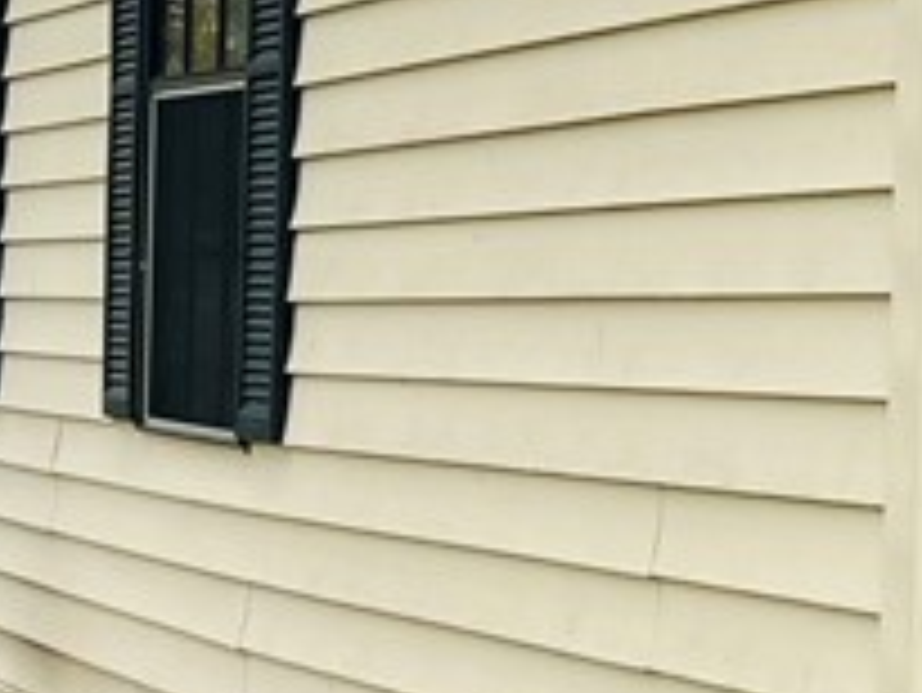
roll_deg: -0.3
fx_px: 3465
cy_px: 184
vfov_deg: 11.4
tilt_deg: +1.6
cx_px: 1696
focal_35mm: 130
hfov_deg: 13.5
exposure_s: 1/604
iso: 50
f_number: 1.5
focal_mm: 5.7
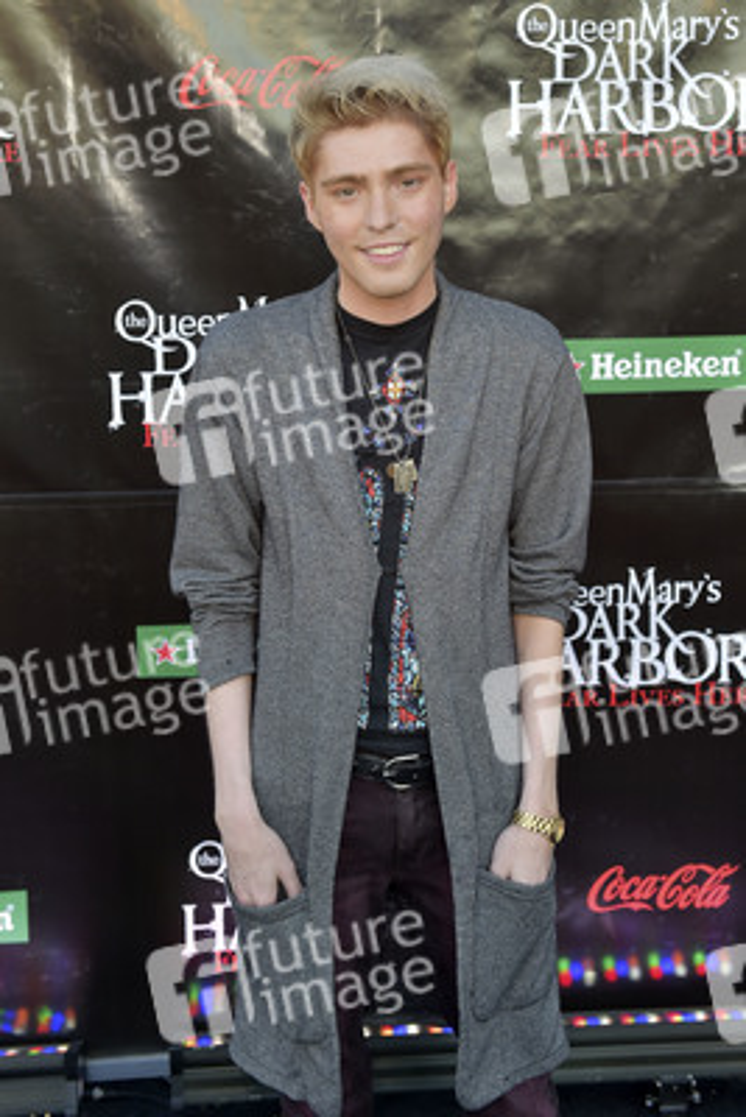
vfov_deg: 41.1
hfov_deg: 28.1
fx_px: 1491
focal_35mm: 48
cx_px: 373
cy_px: 558
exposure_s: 1/320
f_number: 4.5
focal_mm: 48
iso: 250
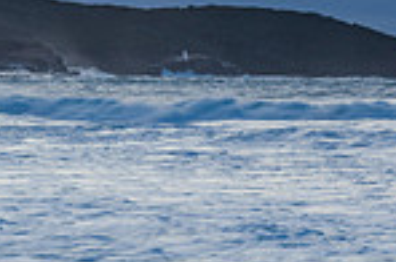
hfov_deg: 7.7
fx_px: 2865
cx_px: 698
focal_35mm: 261
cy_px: 87
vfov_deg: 5.2
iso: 64
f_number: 9
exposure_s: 1/6
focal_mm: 66
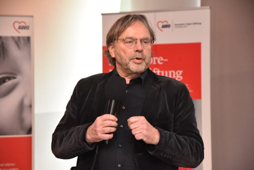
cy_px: 85
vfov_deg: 14.4
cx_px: 127
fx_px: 671
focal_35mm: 95
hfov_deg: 21.4
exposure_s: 1/200
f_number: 5.6
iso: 6400
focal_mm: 95
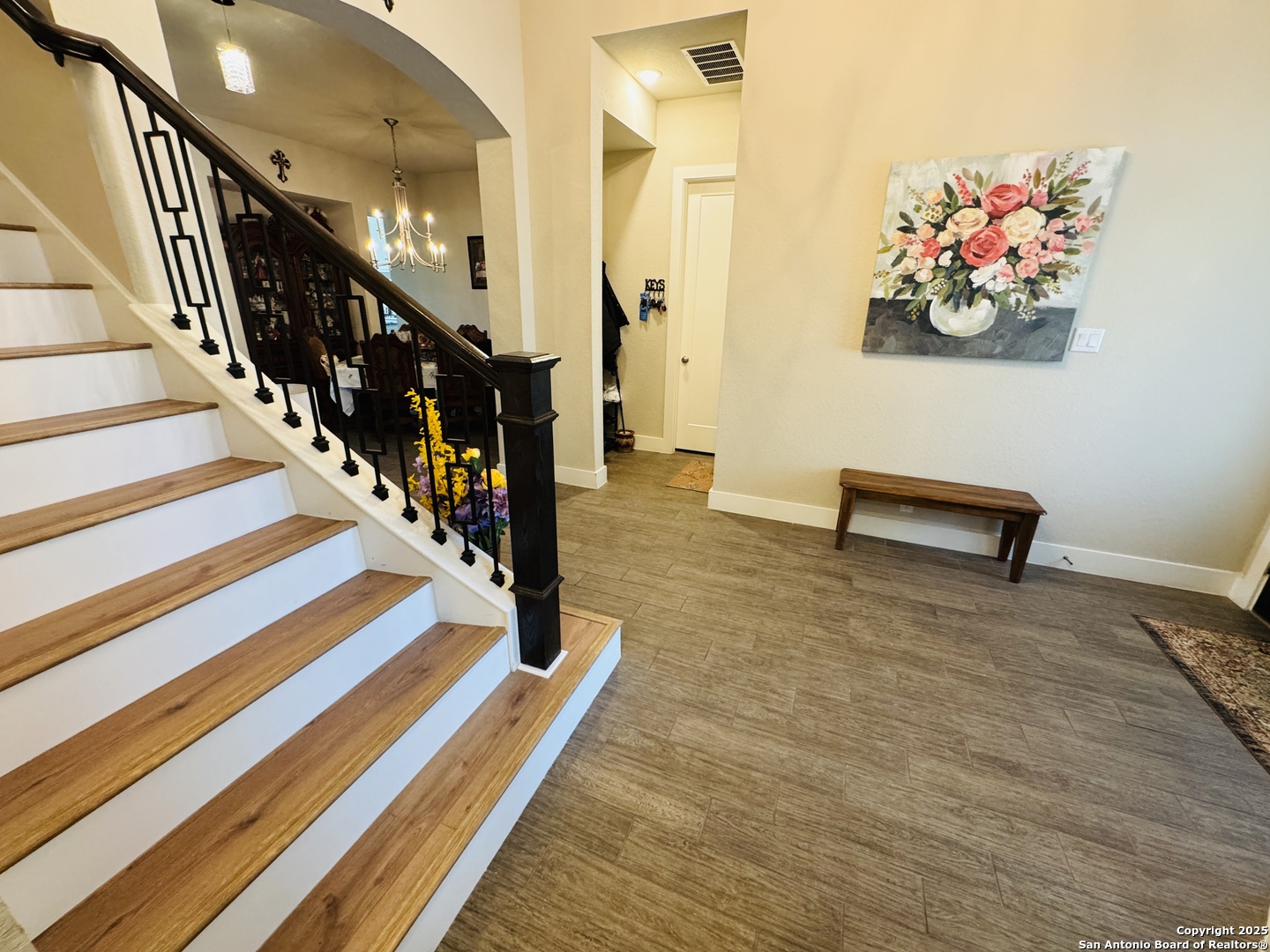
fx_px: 514
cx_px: 635
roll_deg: -0.6
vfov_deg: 85.7
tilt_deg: -21.0
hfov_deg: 102.1
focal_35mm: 14
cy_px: 476
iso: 320
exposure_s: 1/60
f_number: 2.2
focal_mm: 2.22
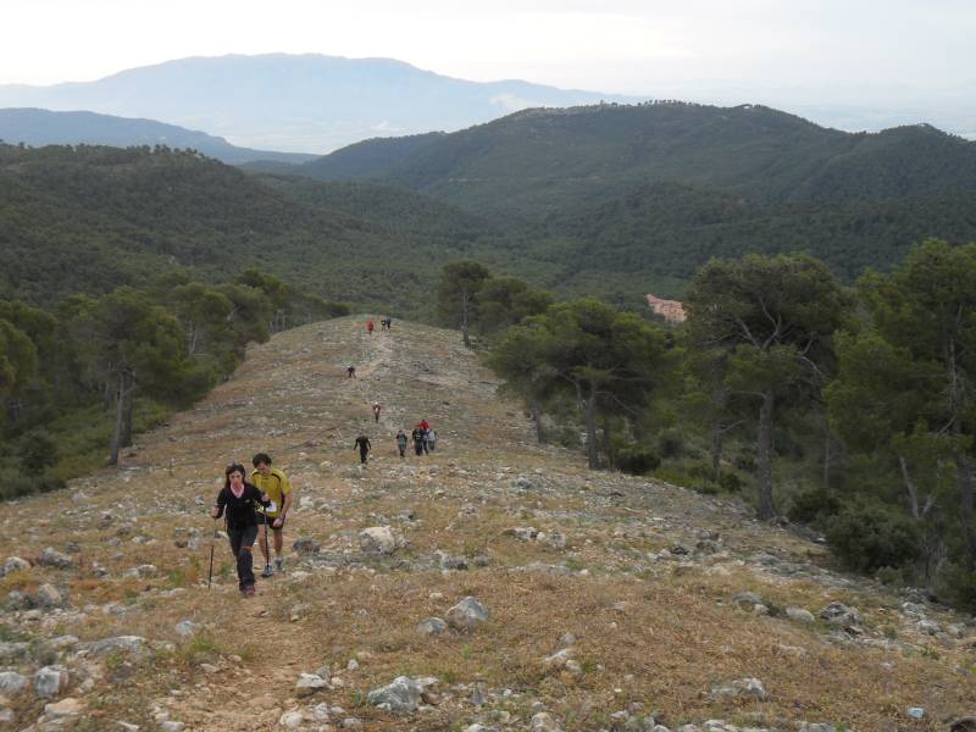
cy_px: 366
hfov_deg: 36.8
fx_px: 1466
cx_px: 488
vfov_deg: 28.0
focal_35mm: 52
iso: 100
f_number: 5
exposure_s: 1/60
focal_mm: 9.3
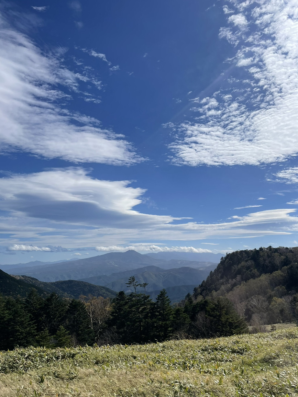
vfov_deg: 65.3
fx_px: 310
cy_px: 197
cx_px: 149
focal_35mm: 27
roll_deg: +1.3
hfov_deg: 51.4
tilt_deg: +10.3
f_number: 1.6
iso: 32
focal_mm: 4.2
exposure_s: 1/9091
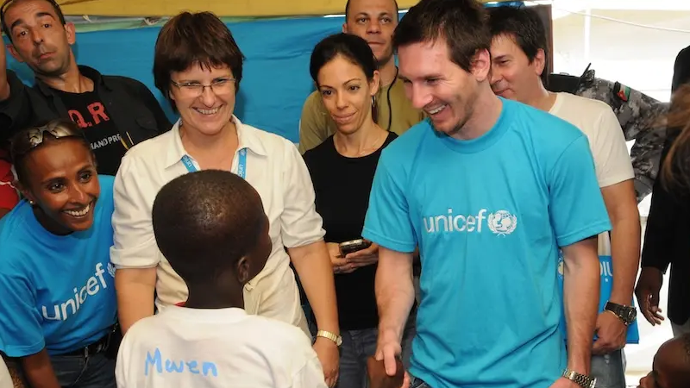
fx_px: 897
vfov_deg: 24.3
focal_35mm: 49
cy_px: 254
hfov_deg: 42.0
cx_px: 386
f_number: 7.1
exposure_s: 1/60
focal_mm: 26
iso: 640
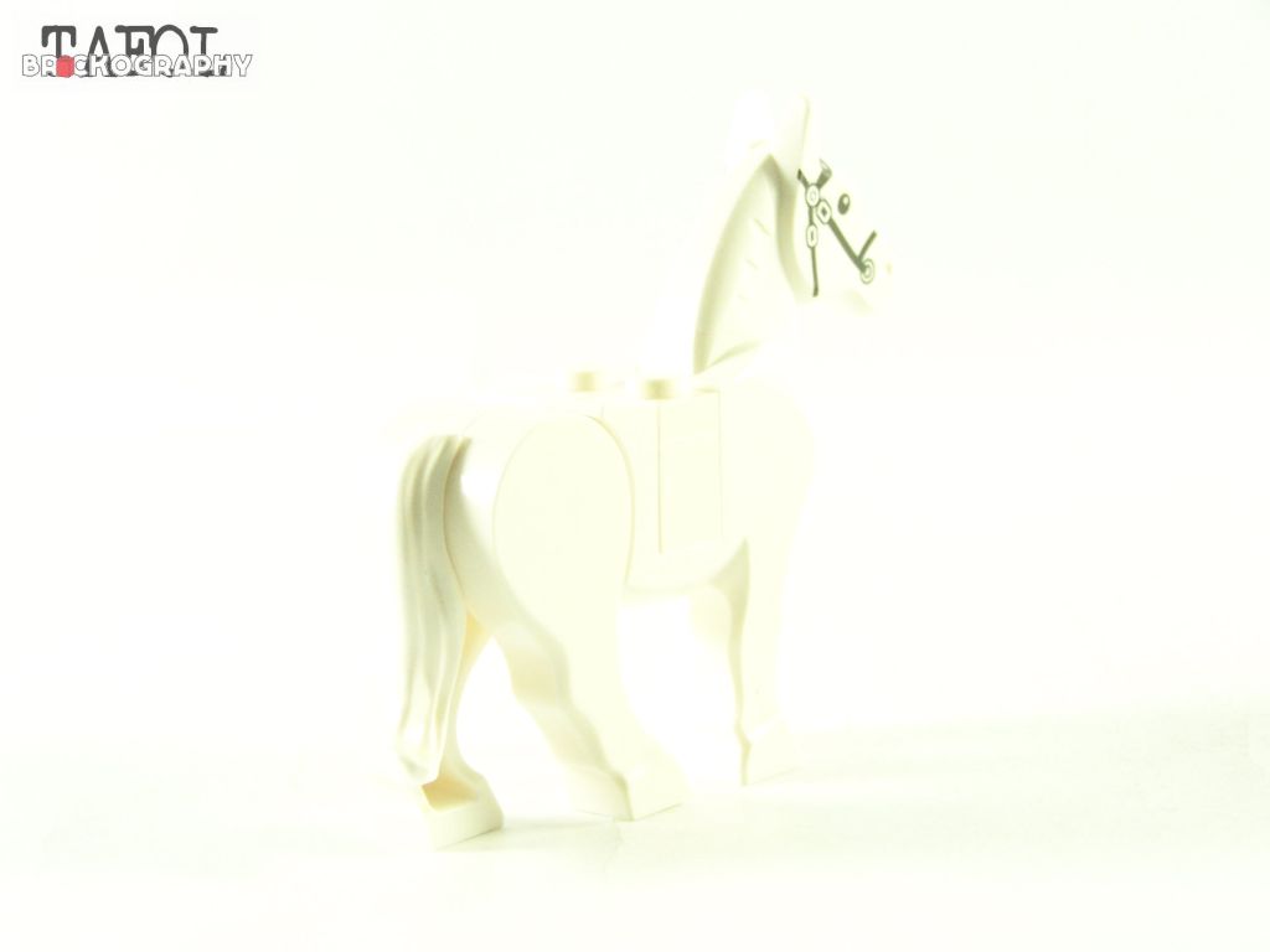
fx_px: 3008
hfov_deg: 23.8
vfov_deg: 18.0
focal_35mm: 82
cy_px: 476
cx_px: 635
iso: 400
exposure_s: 1/60
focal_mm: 13.7
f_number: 3.6
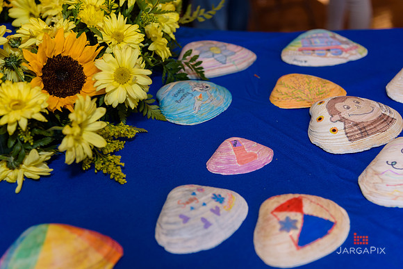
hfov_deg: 38.2
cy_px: 134
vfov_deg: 26.0
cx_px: 202
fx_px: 582
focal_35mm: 52
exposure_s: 1/125
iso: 400
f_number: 4
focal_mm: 52
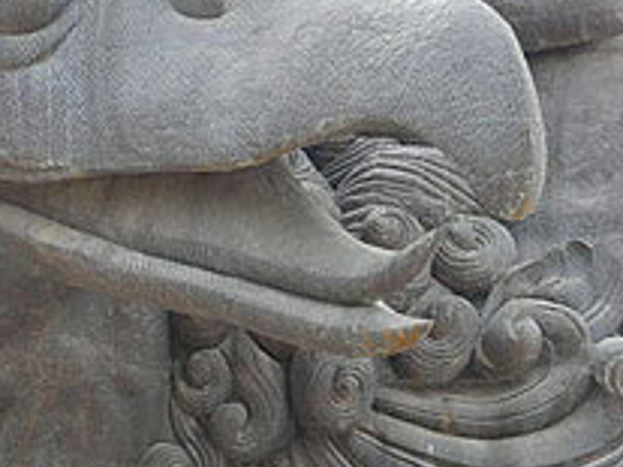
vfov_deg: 9.9
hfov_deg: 13.1
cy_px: 343
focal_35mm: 150
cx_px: 117
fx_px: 2698
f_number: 4
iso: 100
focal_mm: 7
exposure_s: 1/160
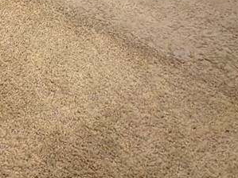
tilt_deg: -14.8
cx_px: -141
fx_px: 515
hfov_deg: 21.0
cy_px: -221
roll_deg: -0.3
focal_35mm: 75
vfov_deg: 14.5
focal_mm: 2.22
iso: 160
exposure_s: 1/30
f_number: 2.2
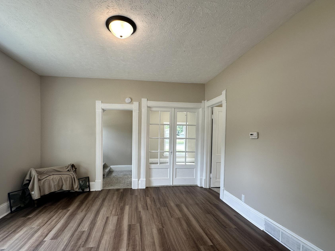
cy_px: 143
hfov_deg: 90.8
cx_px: 153
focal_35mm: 17
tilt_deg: -1.8
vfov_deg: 74.3
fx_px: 165
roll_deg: -1.3
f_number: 2.2
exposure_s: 1/120
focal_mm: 2.22
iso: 100
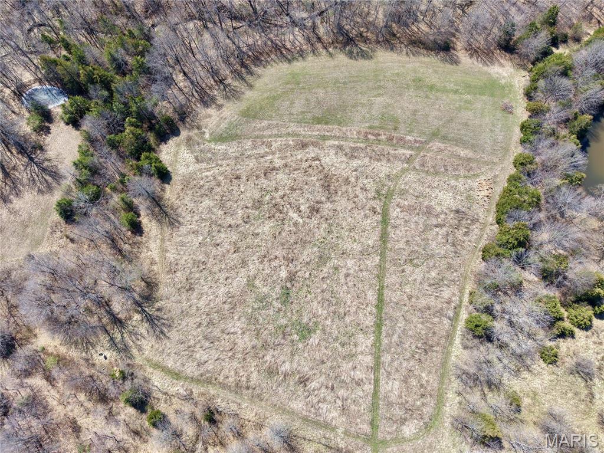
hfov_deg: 71.6
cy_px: 226
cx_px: 302
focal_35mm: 24
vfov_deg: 56.8
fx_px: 419
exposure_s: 1/1500
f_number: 1.8
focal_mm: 8.67
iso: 100
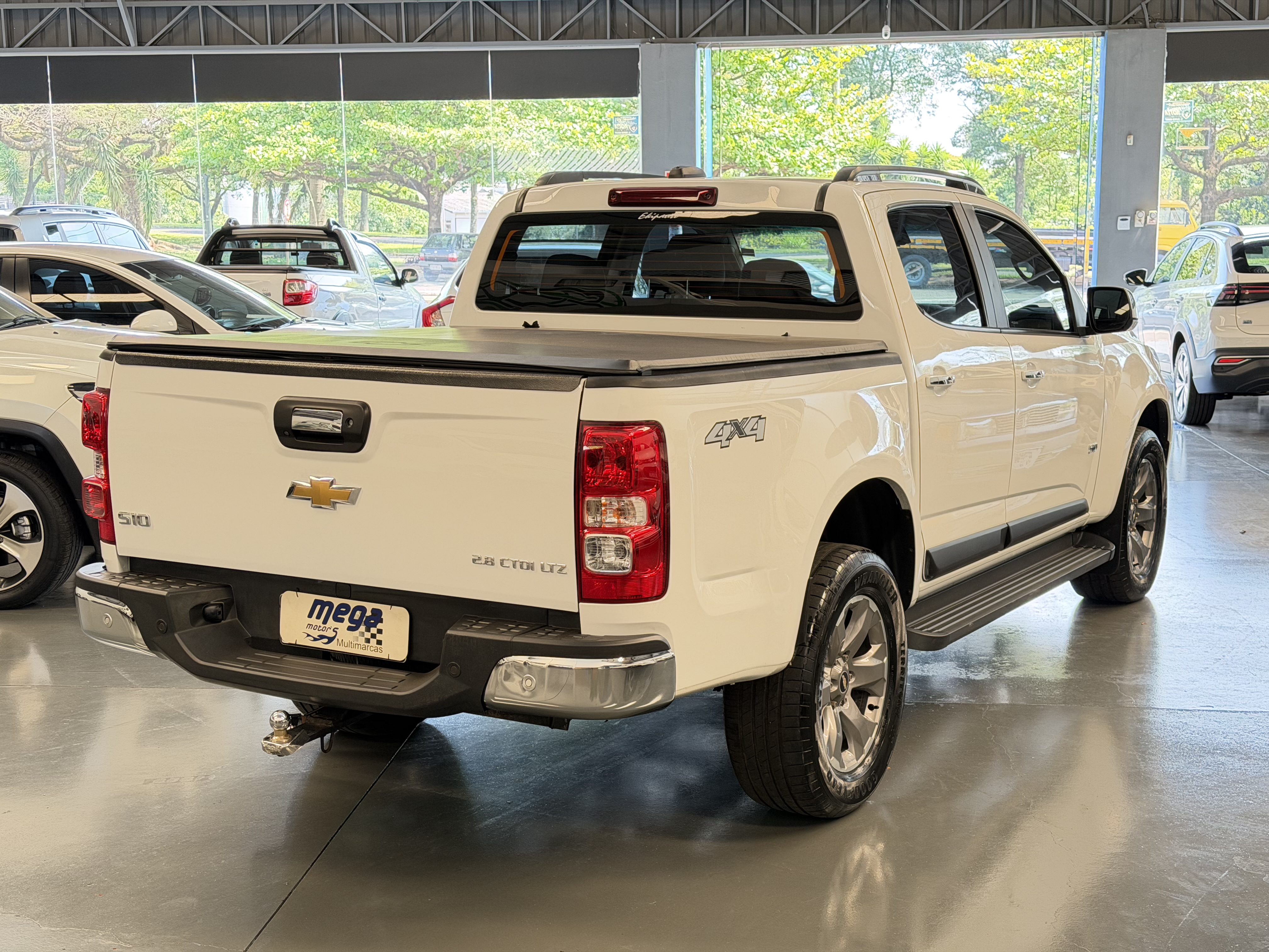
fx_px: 1760
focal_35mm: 48
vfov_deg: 30.3
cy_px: 476
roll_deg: +0.9
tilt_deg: -9.5
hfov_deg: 39.7
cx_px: 634
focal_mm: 6.76
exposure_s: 1/65
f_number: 1.78
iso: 200
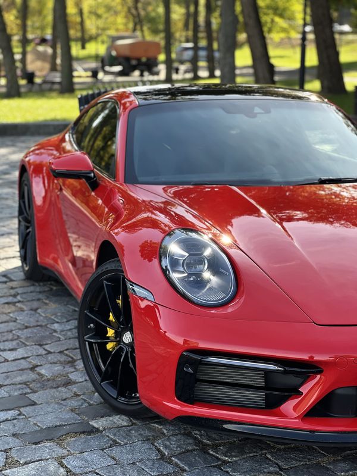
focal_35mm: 77
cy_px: 238
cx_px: 178
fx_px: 1059
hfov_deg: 19.1
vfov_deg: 25.3
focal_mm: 9
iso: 50
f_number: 2.8
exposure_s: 1/121
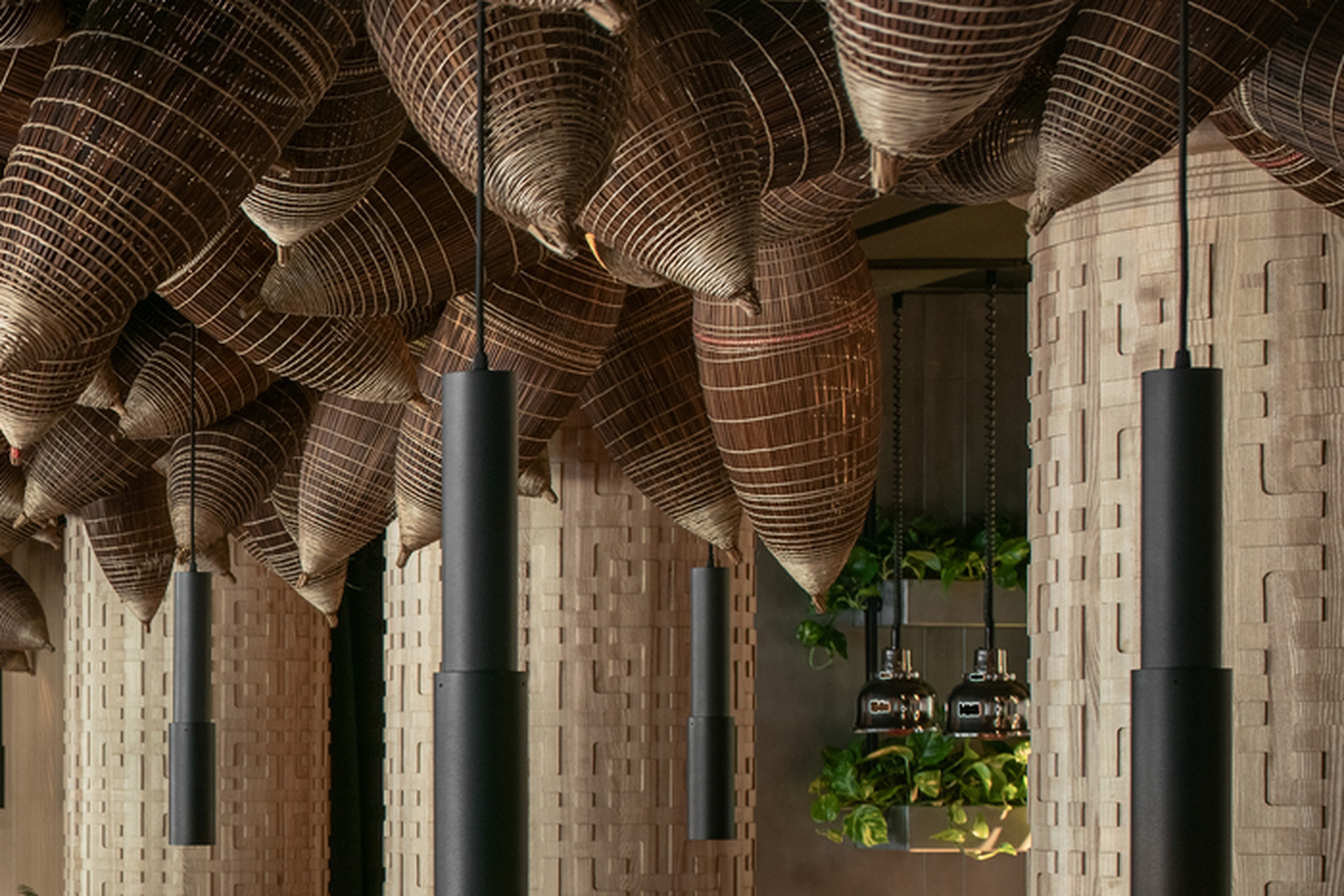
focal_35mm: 100
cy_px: 854
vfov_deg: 13.5
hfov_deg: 18.6
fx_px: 3734
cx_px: -530
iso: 160
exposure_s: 1/25
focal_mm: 35
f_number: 6.3
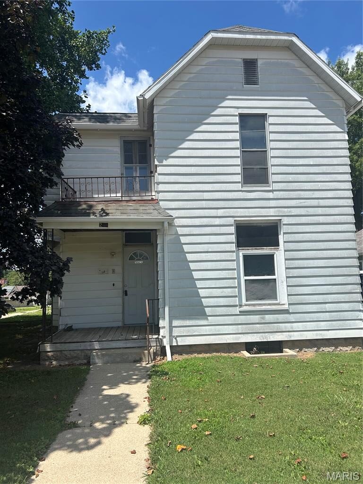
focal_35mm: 26
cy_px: 242
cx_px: 182
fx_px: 364
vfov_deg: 67.3
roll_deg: +1.6
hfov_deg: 53.1
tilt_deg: +7.2
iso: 50
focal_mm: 5.7
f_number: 1.5
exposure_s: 1/4444
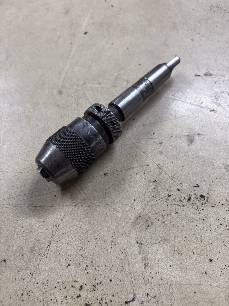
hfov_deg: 53.1
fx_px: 229
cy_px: 153
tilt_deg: -63.5
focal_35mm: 26
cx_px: 114
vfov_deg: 67.3
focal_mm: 5.96
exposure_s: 1/117
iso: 125
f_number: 1.6
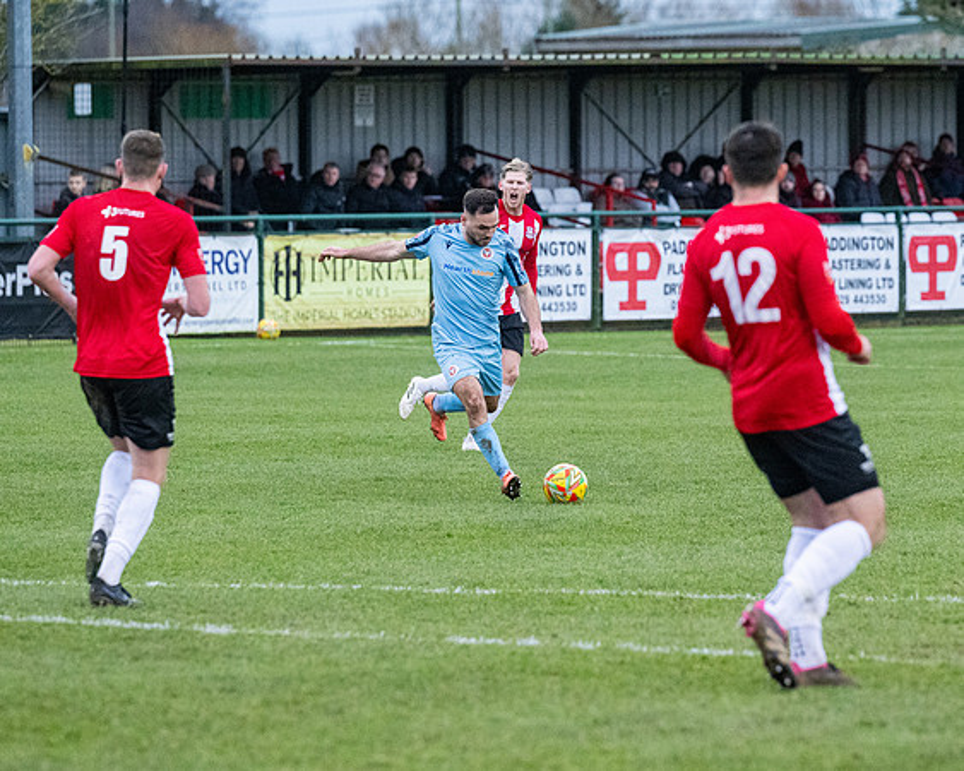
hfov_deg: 7.4
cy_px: 328
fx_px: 7433
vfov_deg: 5.9
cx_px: 546
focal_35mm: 261
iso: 5000
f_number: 4
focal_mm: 175
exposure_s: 1/1250
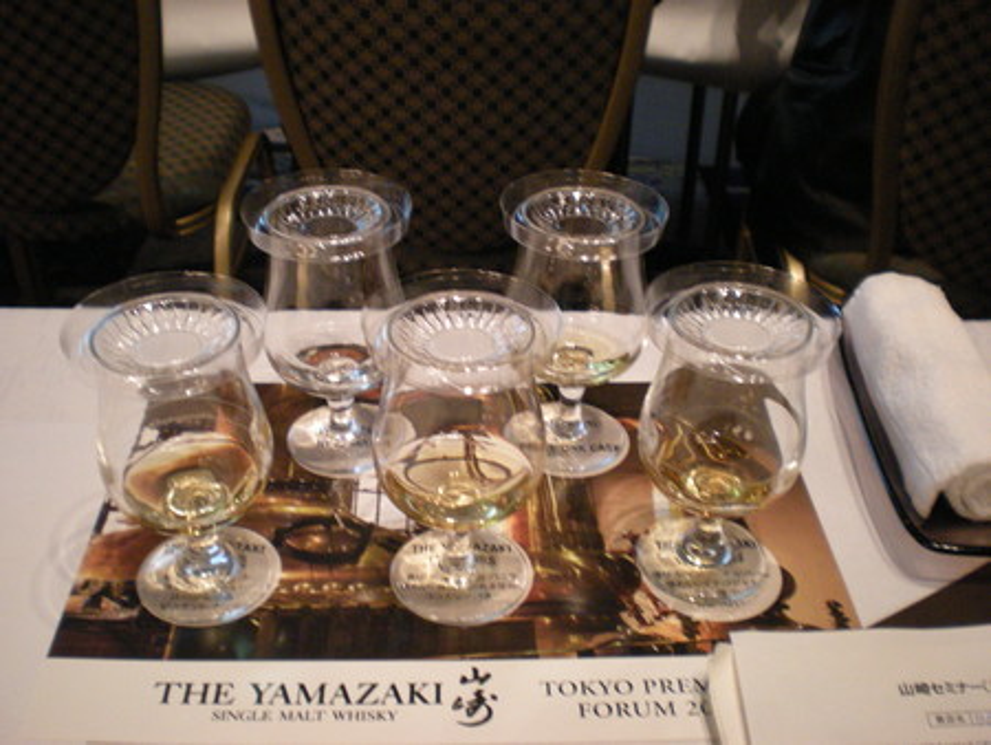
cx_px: 496
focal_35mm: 38
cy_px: 372
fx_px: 1088
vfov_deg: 37.8
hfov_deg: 49.0
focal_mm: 6.3
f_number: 3.1
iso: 400
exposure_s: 1/12
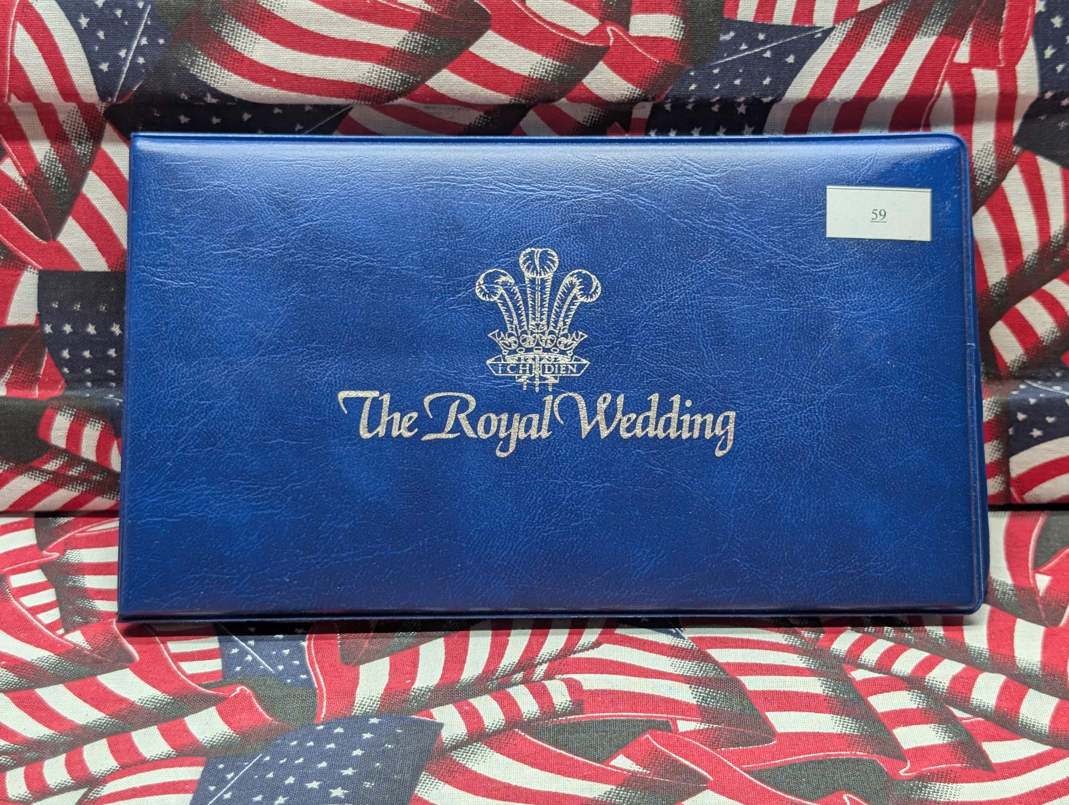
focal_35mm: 49
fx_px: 1515
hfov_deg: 38.9
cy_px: 402
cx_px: 534
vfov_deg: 29.7
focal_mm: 6.9
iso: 61
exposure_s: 1/66.4
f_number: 1.68
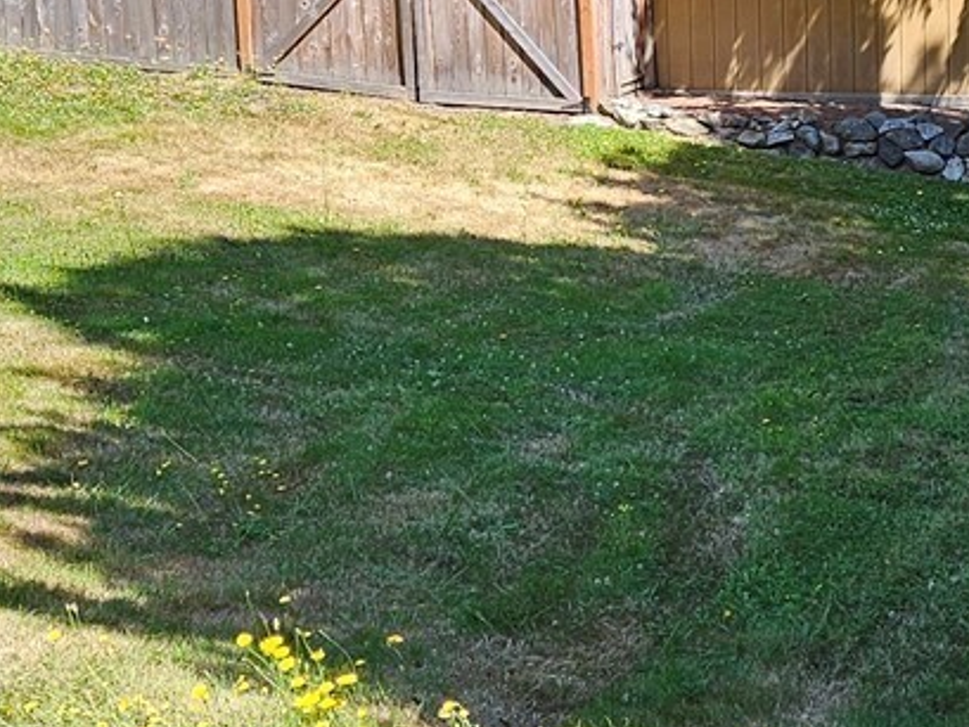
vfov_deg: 16.4
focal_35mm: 90
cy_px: 244
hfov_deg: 20.8
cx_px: 1038
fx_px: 2520
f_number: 1.8
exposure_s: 1/619
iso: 25
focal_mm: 5.4
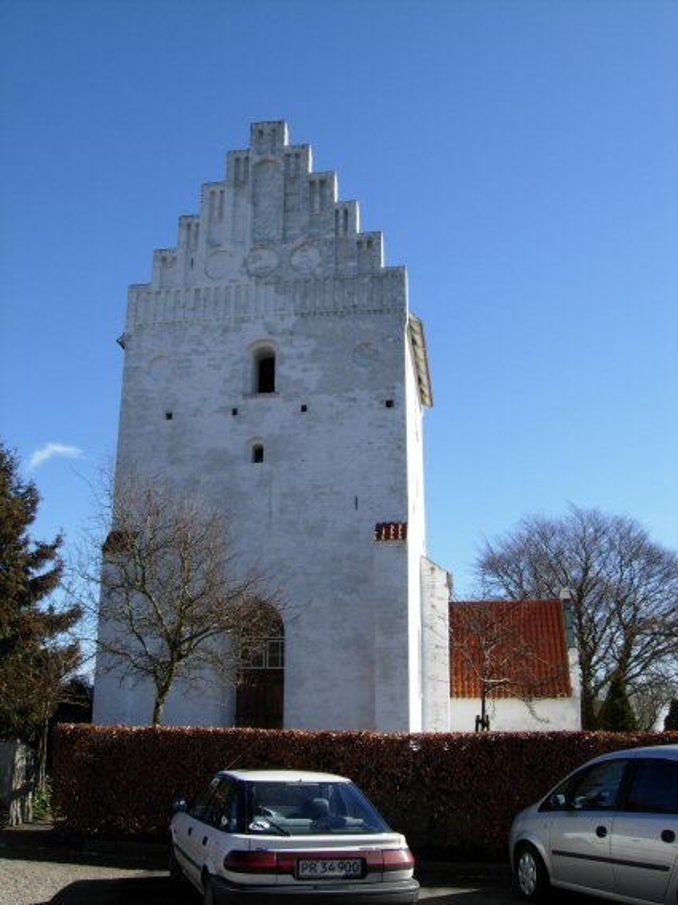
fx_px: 940
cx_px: 339
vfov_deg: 51.4
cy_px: 452
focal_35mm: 36
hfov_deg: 39.6
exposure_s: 1/313
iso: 50
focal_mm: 7.5
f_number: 5.4
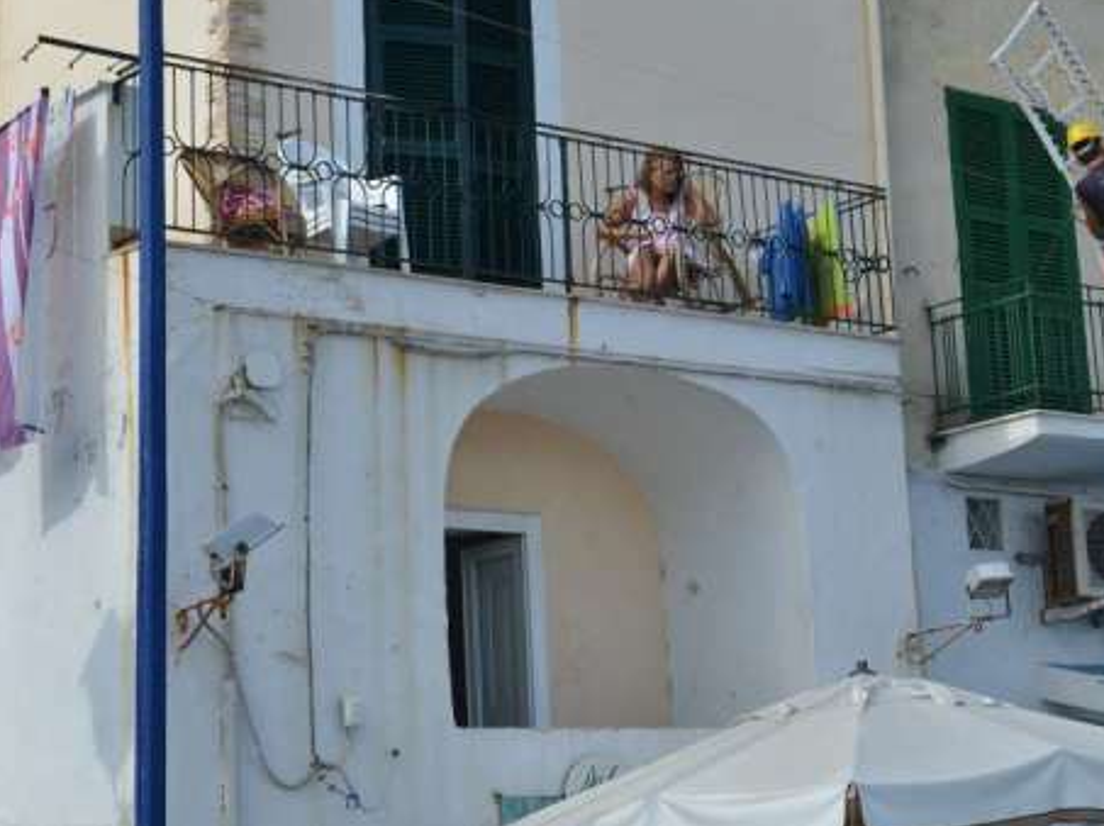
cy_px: 246
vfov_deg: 17.3
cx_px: 931
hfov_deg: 22.6
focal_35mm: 85
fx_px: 2709
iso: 500
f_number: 11
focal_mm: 50
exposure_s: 1/160
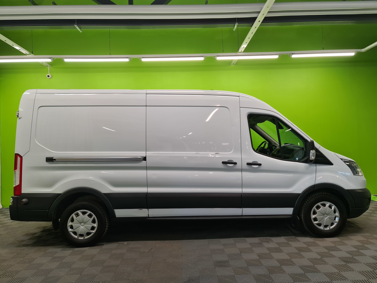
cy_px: 142
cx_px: 188
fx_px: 272
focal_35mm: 25
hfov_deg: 69.4
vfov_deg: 54.9
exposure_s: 1/100
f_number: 1.8
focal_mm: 7
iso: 64
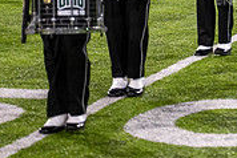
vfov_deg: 6.0
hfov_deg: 8.9
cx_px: 270
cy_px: -58
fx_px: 1502
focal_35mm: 228
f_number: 3.2
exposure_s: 1/500
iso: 1250
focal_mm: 70
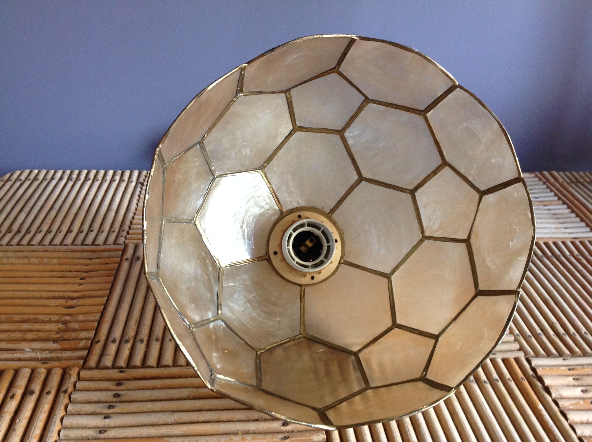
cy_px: 221
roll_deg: -3.8
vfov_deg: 40.6
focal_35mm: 35
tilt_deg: -27.0
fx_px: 598
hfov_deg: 52.7
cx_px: 296
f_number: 2.4
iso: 200
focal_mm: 4.28
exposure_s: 1/15
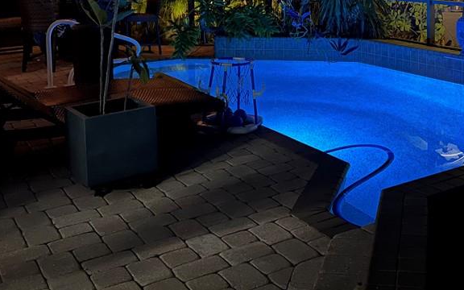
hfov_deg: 40.0
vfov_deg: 24.8
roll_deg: +0.5
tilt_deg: -2.7
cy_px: -14
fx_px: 620
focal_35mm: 49
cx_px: 343
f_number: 1.5
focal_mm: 5.7
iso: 1000
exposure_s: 1/9
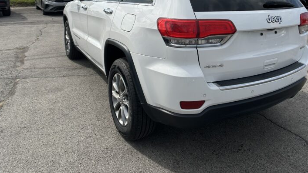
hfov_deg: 49.2
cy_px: 20
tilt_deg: -11.4
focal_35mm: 41
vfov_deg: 28.0
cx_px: 176
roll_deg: -0.3
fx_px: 335
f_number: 1.5
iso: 50
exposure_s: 1/6211
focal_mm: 5.7
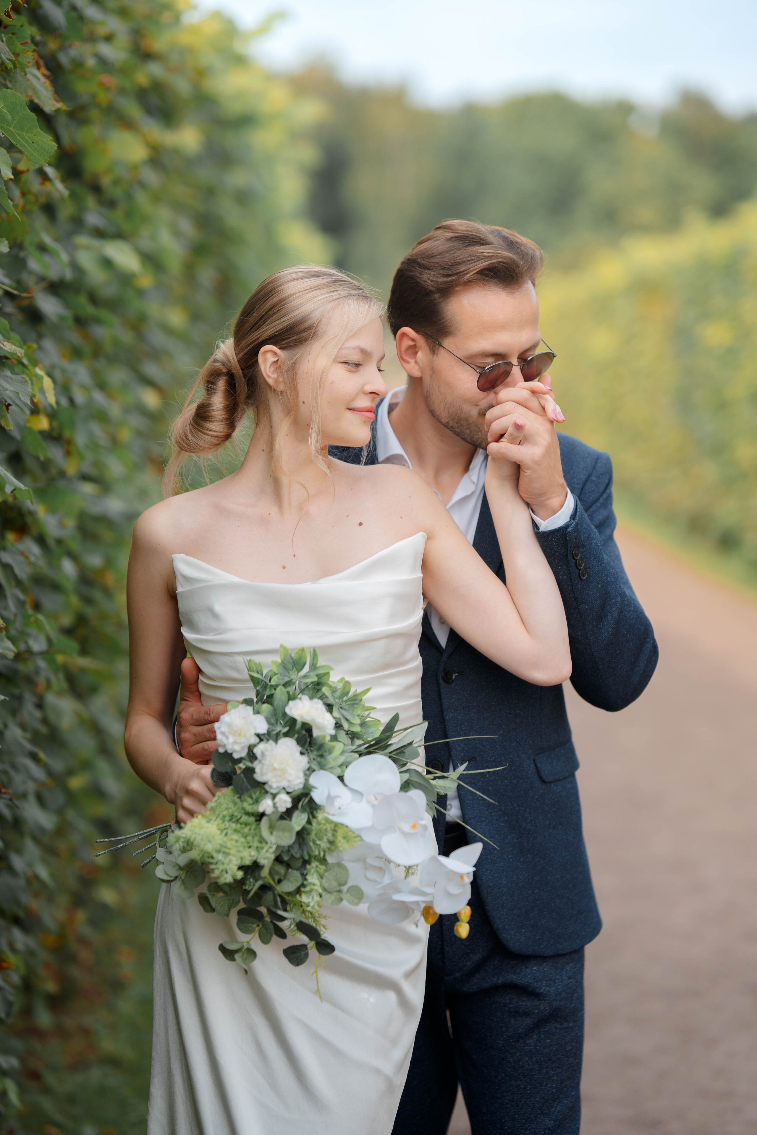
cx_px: 378
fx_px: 2681
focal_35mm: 85
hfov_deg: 16.1
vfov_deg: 23.9
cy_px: 568
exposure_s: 1/800
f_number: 2
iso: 100
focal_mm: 85
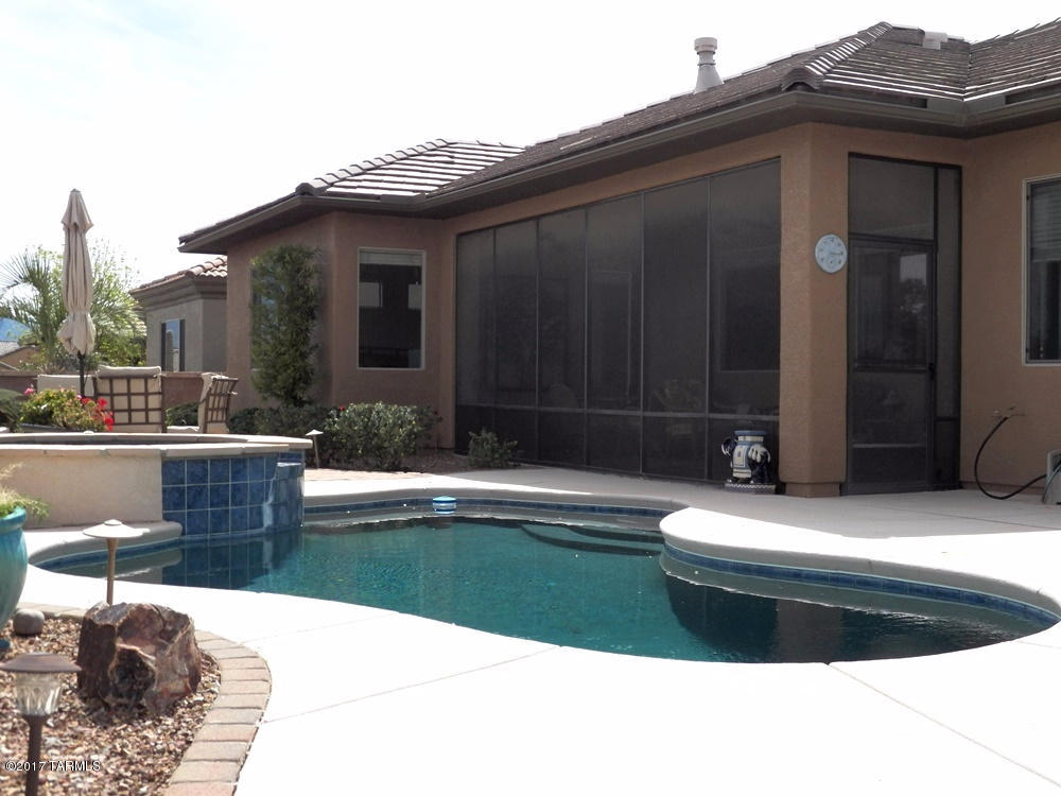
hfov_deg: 42.9
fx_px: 1349
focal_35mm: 44
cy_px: 398
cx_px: 530
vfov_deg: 32.9
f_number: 4
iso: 125
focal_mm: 7.9
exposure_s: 1/1600
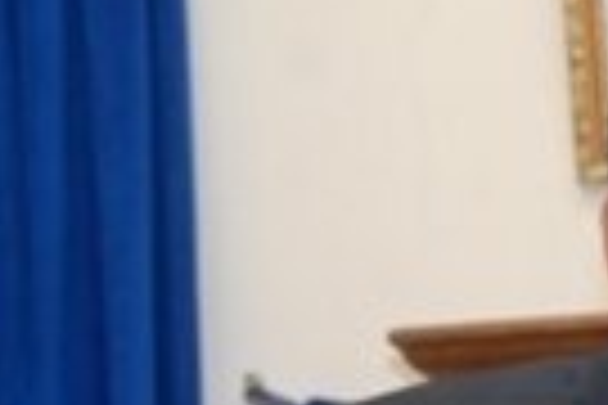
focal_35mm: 279
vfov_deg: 4.9
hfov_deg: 7.3
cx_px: 788
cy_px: 504
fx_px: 4712
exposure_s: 1/60
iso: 400
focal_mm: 56
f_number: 5.6
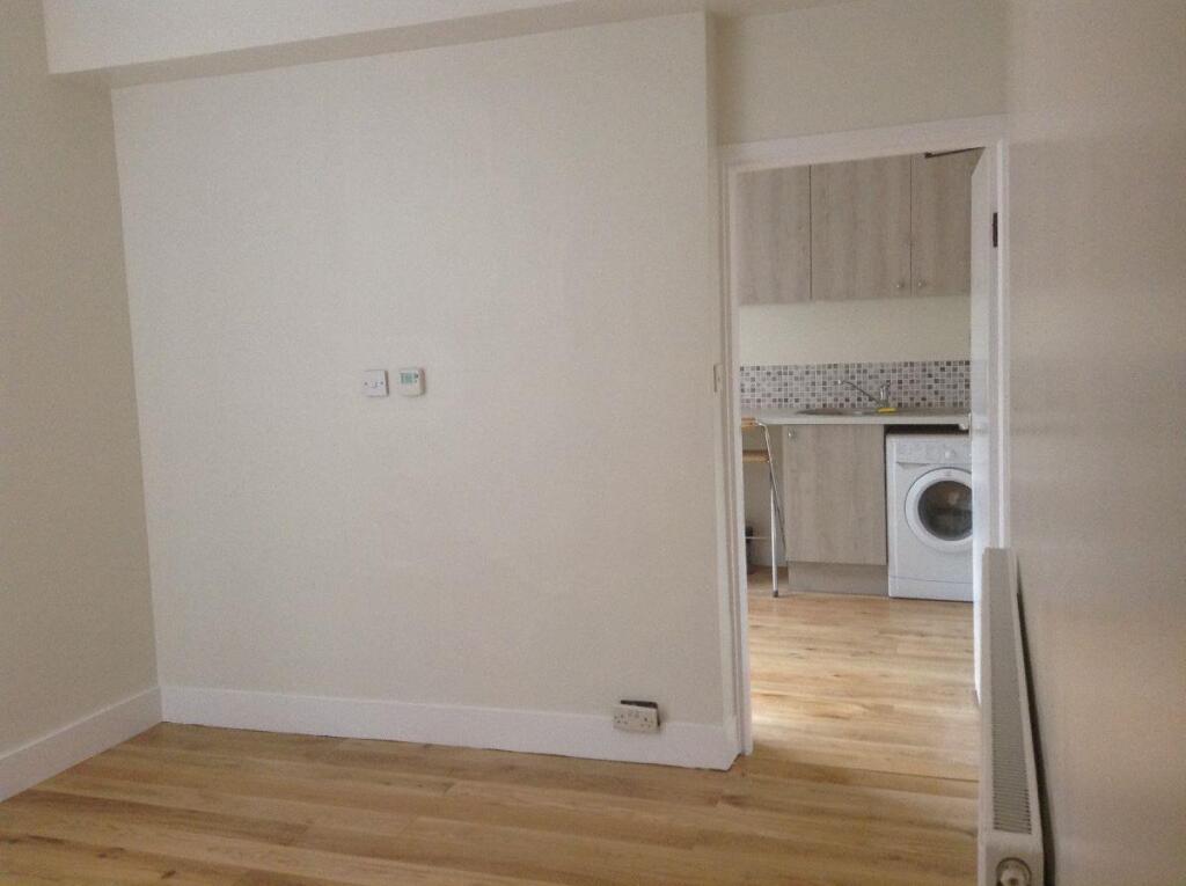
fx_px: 1129
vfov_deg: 42.8
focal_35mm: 33
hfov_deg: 55.4
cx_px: 593
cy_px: 443
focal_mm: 3.3
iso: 80
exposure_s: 1/24
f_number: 2.4
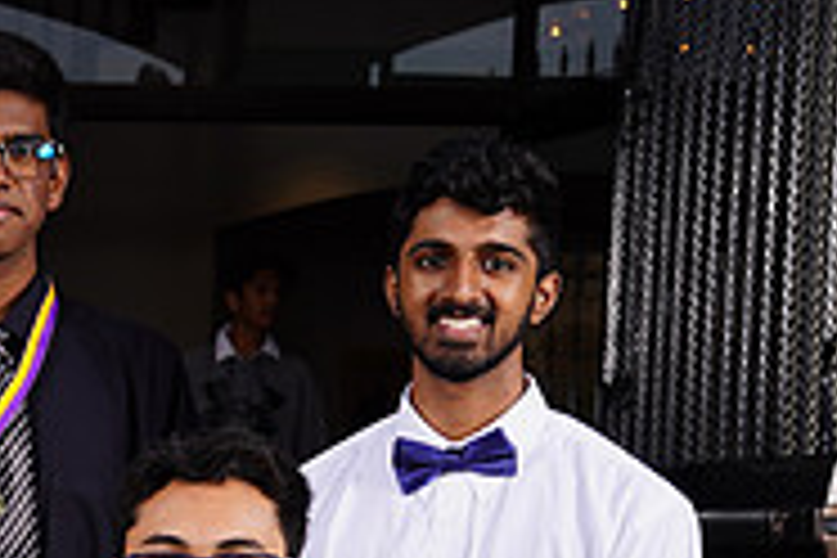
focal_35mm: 131
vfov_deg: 10.2
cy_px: 781
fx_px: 3046
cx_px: -252
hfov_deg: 14.9
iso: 100
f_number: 6.3
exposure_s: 1/200
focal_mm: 42
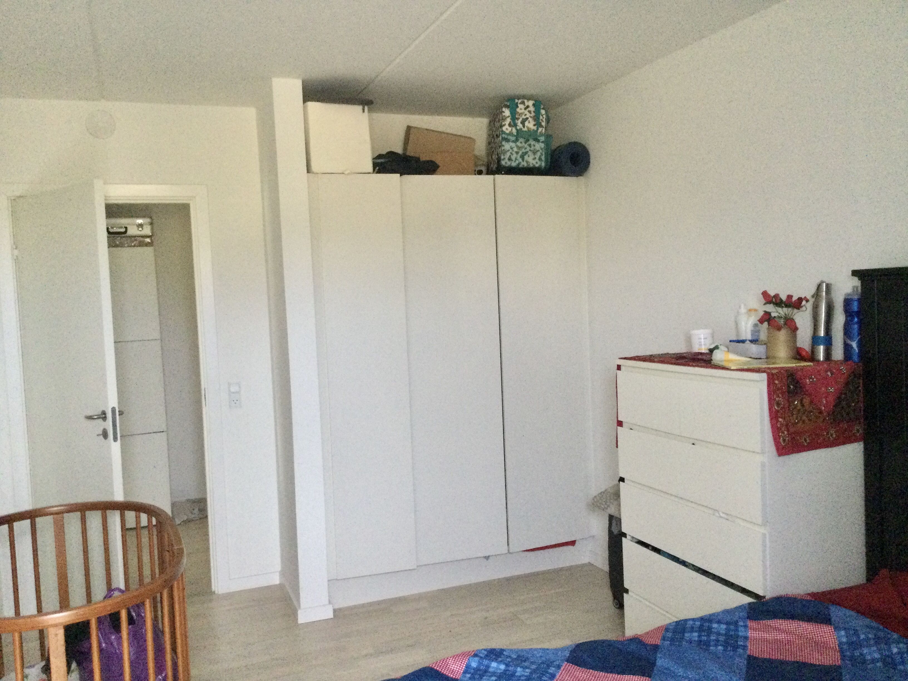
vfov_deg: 45.4
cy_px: 340
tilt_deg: -3.4
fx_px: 813
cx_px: 454
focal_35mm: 31
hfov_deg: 58.4
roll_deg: +1.5
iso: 250
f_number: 2.4
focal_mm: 3.3
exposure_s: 1/25
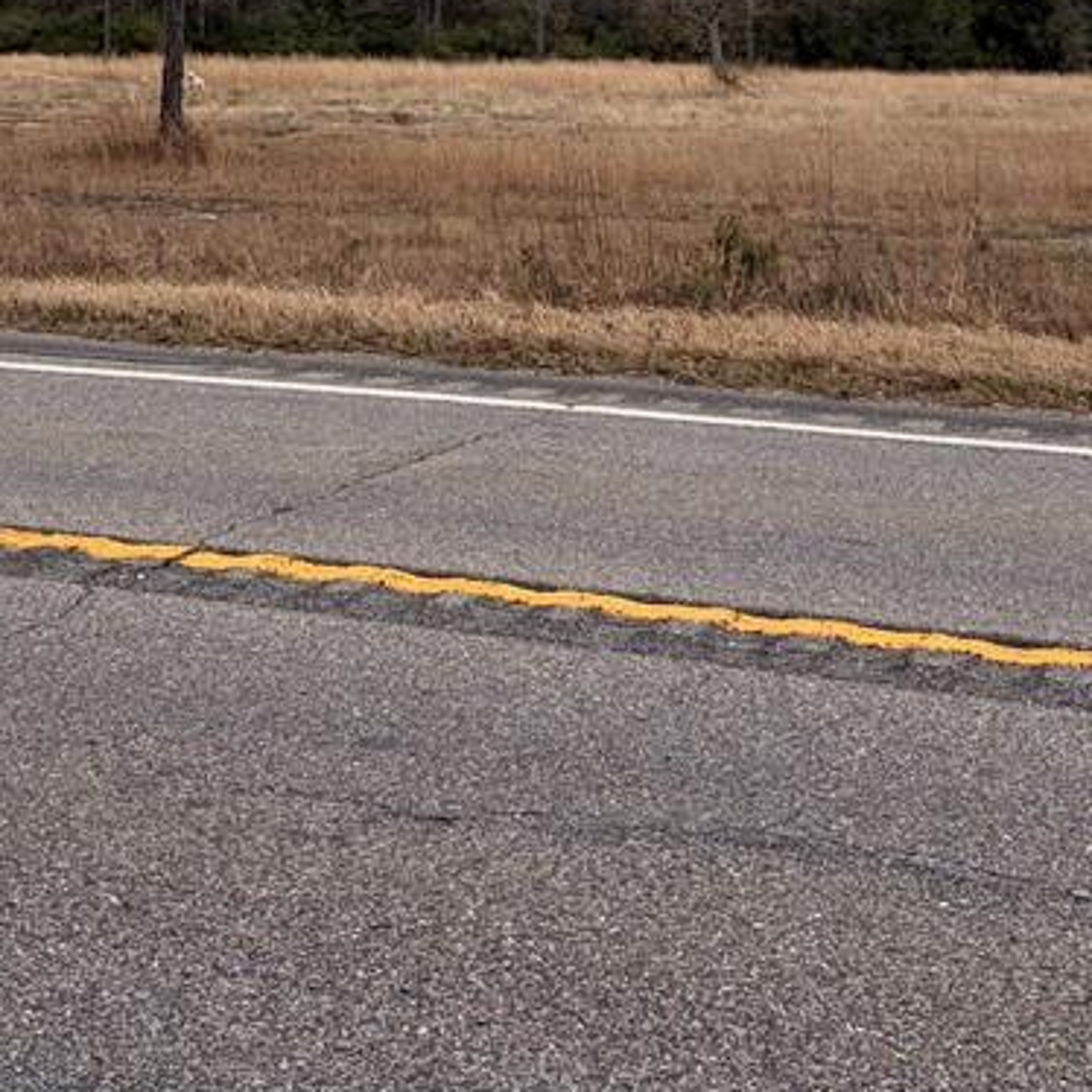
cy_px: 6
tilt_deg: +0.2
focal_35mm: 63
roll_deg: -0.3
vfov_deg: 25.9
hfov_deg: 27.2
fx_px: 2248
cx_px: 415
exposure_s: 1/907
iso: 50
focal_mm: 5.96
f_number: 1.6
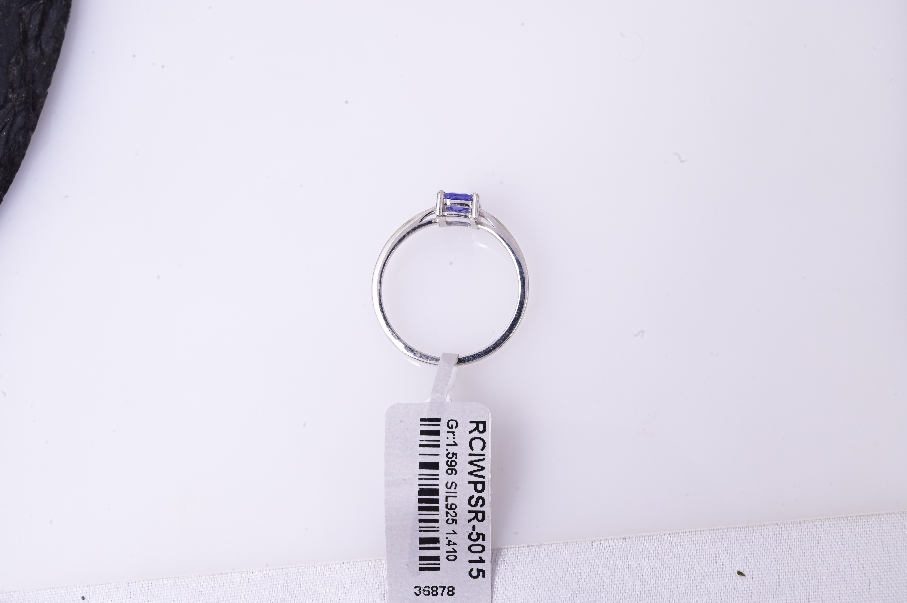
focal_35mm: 70
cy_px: 302
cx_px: 454
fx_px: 1762
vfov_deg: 19.4
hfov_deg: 28.9
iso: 640
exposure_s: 1/80
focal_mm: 70
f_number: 20
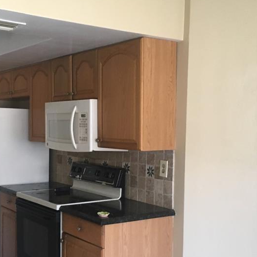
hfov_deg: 33.8
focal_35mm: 50
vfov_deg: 33.9
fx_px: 420
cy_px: 150
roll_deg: -0.8
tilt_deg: -5.3
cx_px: 95
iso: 125
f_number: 2.2
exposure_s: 1/30
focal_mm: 4.15
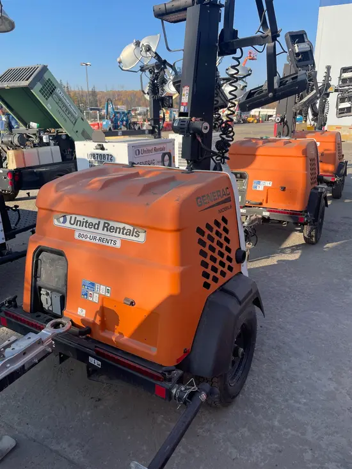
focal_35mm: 26
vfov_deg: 67.3
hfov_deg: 53.1
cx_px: 176
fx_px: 352
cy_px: 234
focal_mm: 4.2
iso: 50
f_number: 1.6
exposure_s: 1/1770
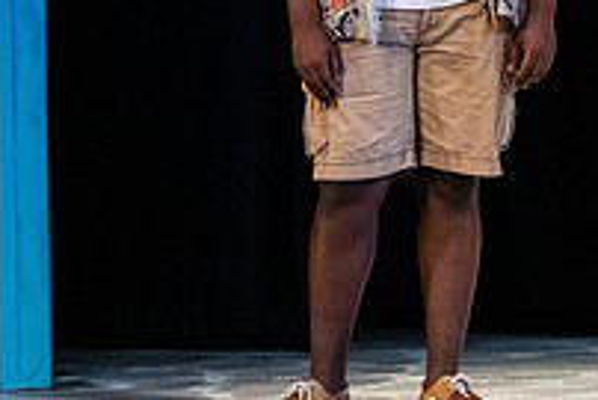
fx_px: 4870
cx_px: 639
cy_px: -93
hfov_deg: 7.0
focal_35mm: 293
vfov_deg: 4.7
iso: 4000
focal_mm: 102
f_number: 3.2
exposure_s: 1/400
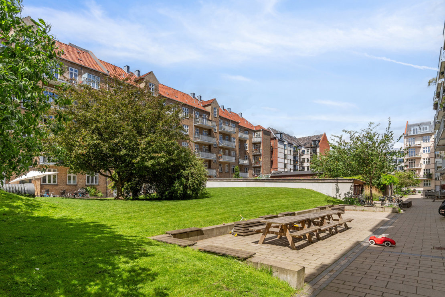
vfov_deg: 63.2
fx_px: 241
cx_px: 222
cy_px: 148
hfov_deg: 85.4
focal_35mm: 20
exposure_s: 1/640
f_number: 8
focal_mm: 13
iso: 200
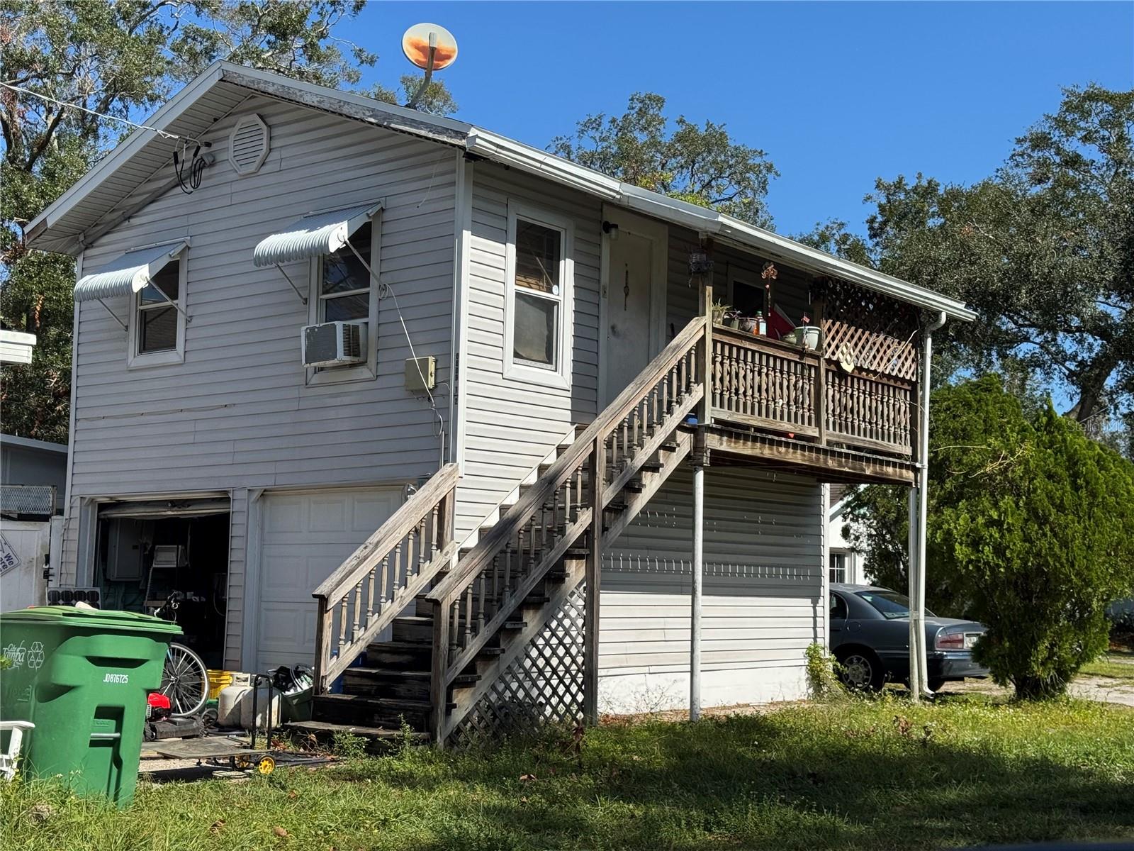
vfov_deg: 30.3
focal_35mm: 48
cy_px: 426
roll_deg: -0.1
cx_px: 567
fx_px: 1572
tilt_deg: +6.2
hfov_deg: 39.7
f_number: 1.78
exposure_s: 1/3817
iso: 64
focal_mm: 6.76
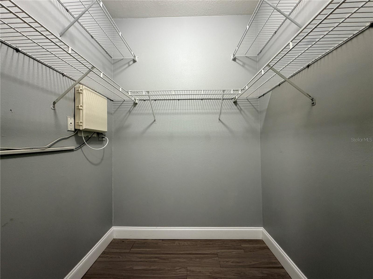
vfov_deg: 85.7
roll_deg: +0.7
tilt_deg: +0.9
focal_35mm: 14
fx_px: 151
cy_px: 140
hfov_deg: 102.1
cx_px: 186
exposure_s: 1/60
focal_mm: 2.22
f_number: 2.2
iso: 320
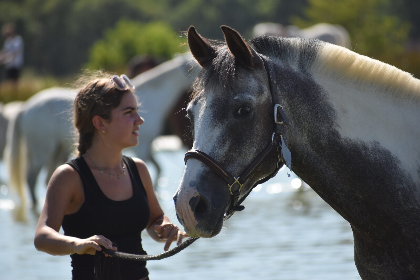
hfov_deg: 5.7
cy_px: 140
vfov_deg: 3.8
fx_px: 4200
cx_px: 210
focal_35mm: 360
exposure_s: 1/1600
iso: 400
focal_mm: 240
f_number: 6.3
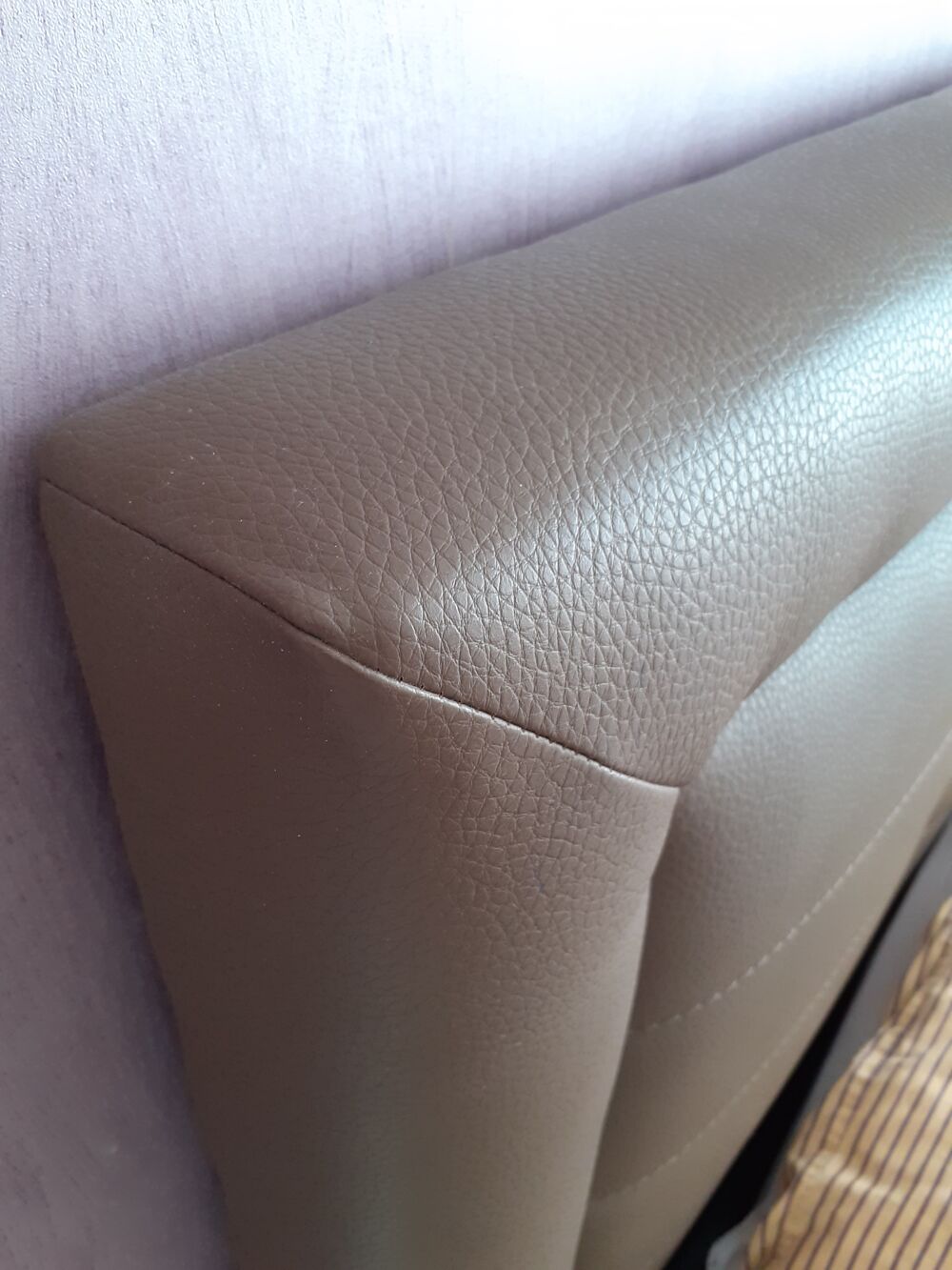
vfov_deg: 65.3
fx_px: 990
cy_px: 635
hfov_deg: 51.4
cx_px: 476
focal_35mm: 27
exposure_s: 1/50
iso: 160
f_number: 1.9
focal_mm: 3.6
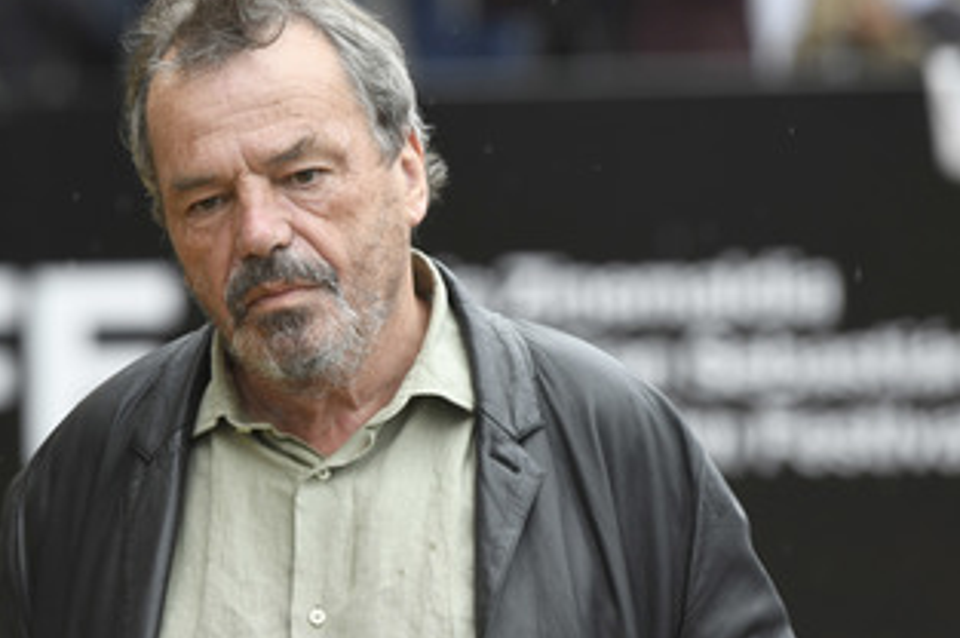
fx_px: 7299
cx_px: 311
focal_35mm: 274
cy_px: 368
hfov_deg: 7.5
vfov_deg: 5.0
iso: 640
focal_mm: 190
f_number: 4
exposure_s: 1/640
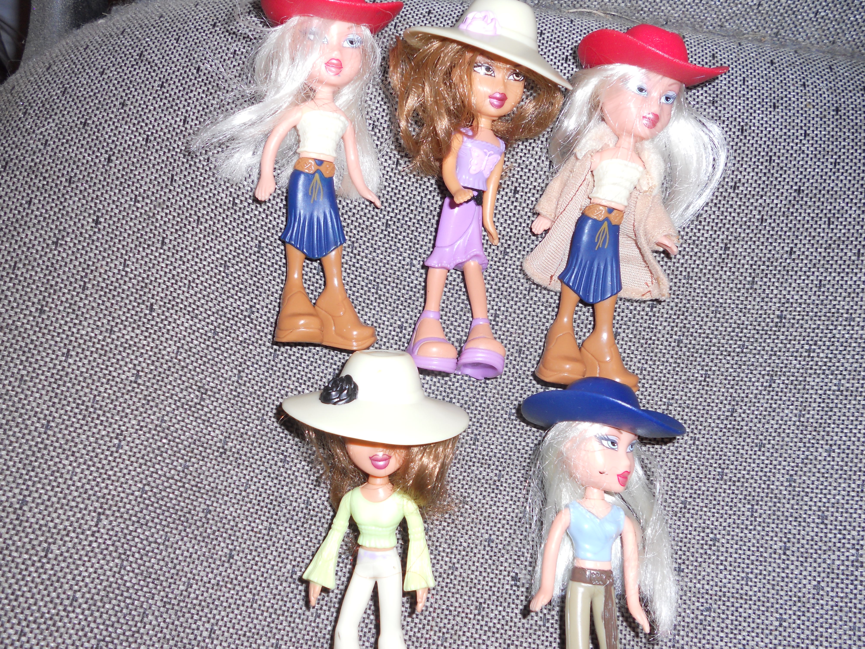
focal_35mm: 32
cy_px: 324
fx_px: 800
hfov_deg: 56.8
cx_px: 432
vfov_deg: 44.2
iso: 80
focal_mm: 5.8
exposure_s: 1/25
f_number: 3.5
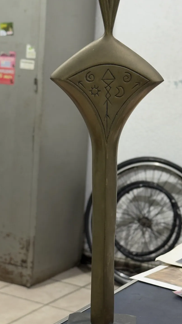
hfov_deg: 16.5
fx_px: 626
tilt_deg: -7.3
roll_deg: -2.7
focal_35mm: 73
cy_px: 170
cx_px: 106
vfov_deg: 29.0
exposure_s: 1/50
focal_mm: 6.76
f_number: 1.78
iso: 125
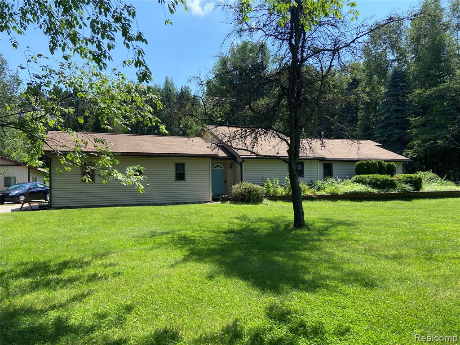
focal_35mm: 26
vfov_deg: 53.1
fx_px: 346
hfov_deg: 67.3
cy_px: 172
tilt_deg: +1.8
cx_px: 230
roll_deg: +1.1
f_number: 1.8
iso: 32
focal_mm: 4.25
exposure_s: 1/1522
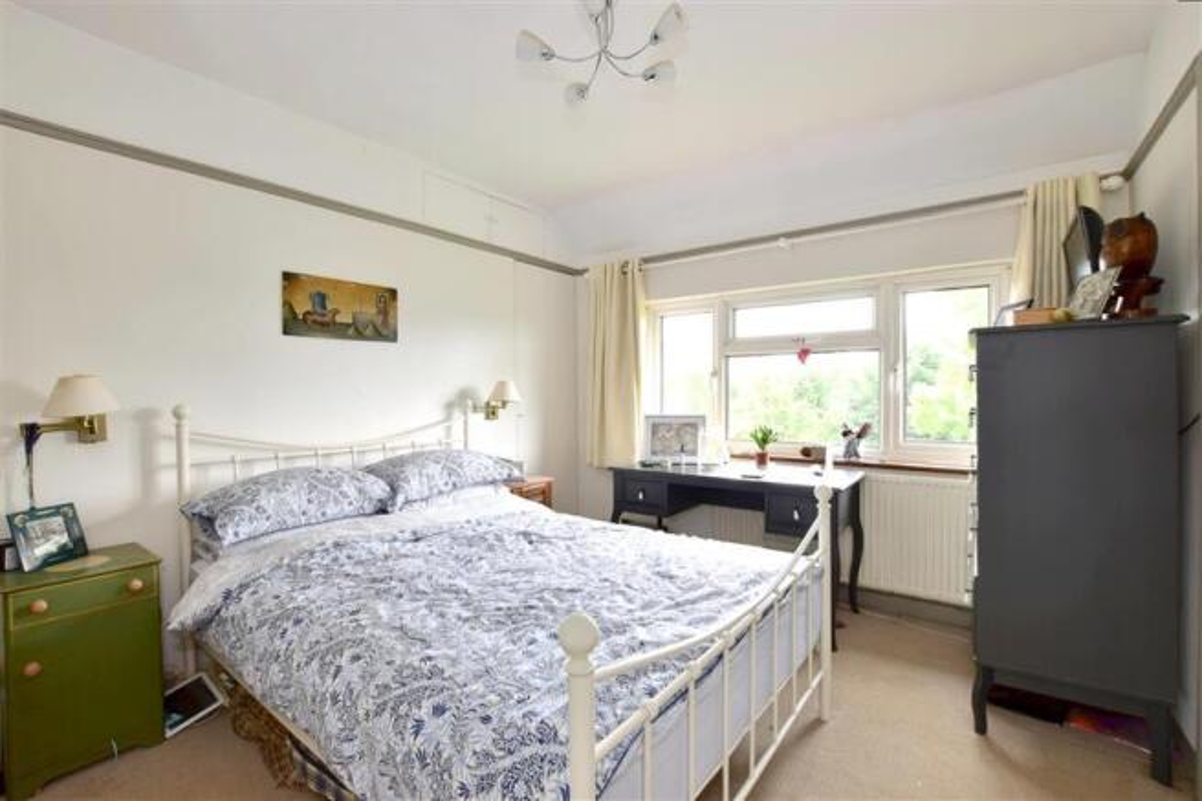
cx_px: 601
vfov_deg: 77.3
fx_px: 501
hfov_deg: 100.4
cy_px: 400
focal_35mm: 15
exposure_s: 1/13
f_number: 11
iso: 200
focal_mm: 10
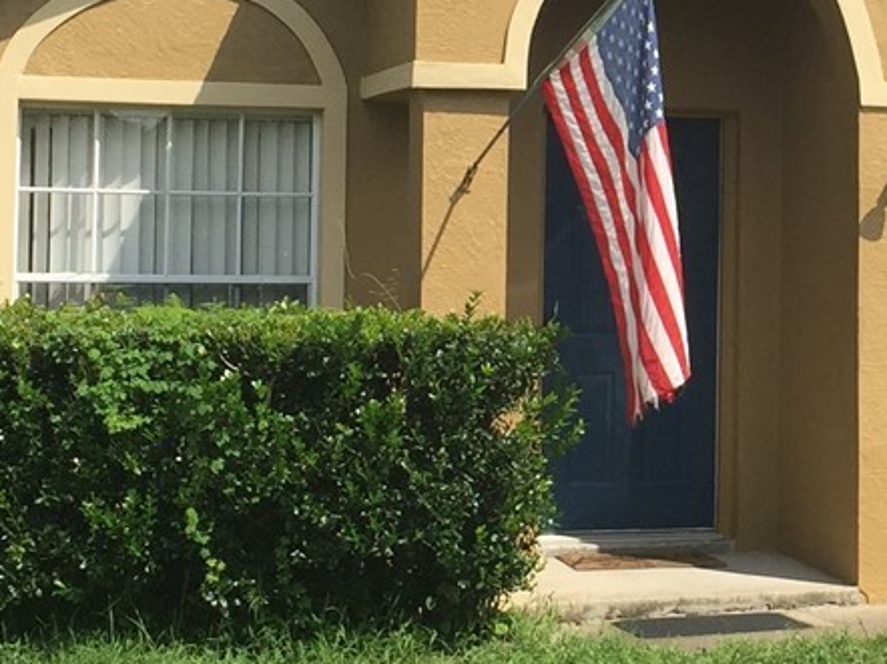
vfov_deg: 14.0
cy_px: 179
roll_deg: -0.8
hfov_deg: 18.4
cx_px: 817
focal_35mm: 105
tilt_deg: +2.1
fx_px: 2689
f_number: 2.2
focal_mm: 4.15
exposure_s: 1/1799
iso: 32
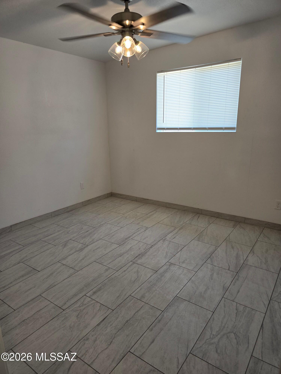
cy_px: 187
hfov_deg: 58.9
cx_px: 140
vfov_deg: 73.9
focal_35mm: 23
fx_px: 249
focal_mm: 6.3
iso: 64
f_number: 1.7
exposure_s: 1/120
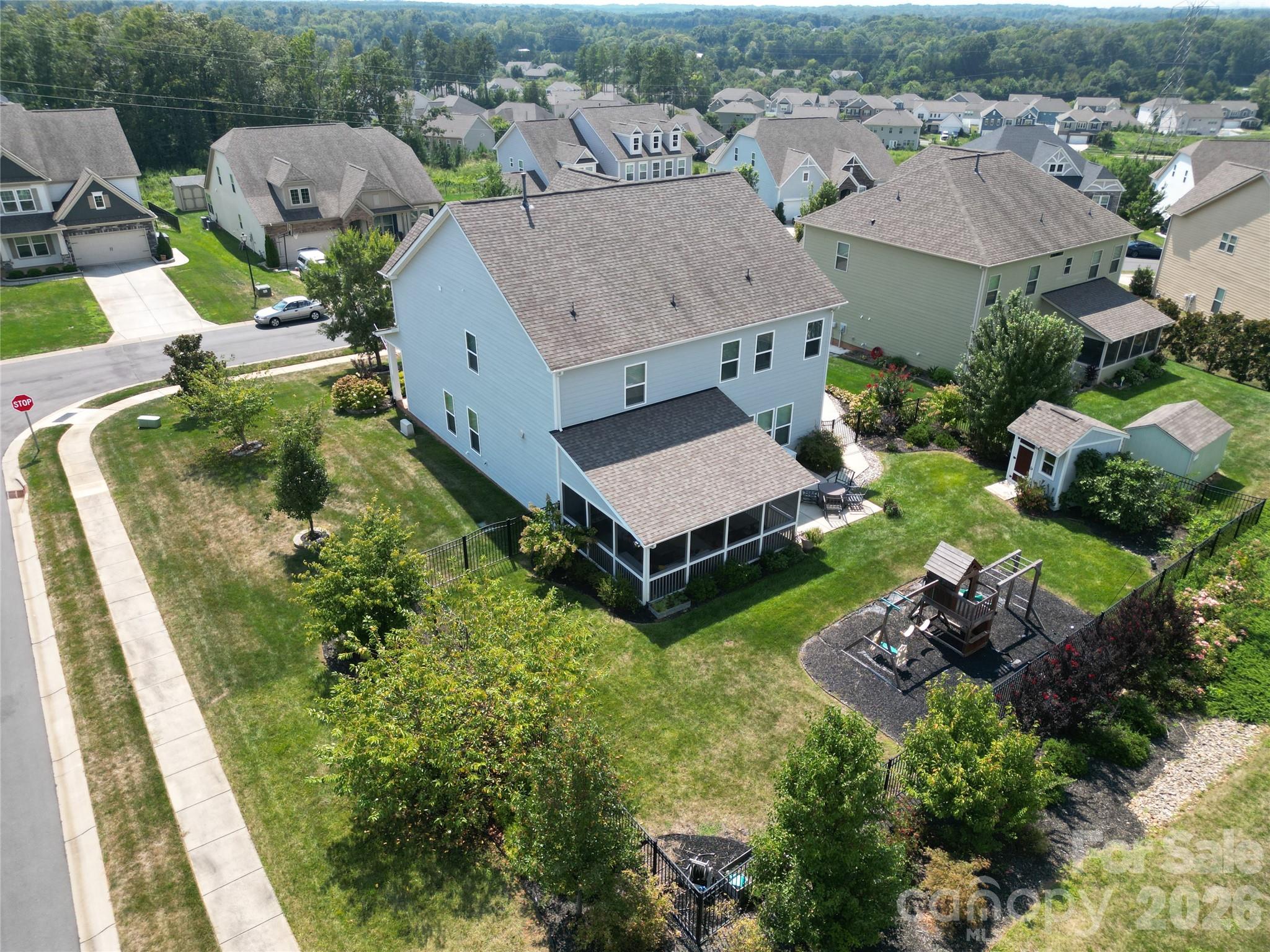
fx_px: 881
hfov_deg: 71.6
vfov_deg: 56.8
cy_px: 476
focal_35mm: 24
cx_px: 635
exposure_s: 1/1600
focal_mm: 6.72
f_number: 1.7
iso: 130
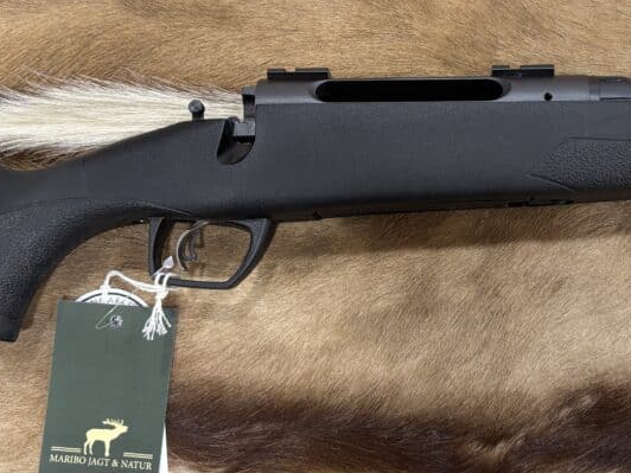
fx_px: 911
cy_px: 180
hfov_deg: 37.9
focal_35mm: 50
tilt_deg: -78.2
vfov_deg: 29.0
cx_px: 408
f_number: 1.6
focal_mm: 5.96
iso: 160
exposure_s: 1/60
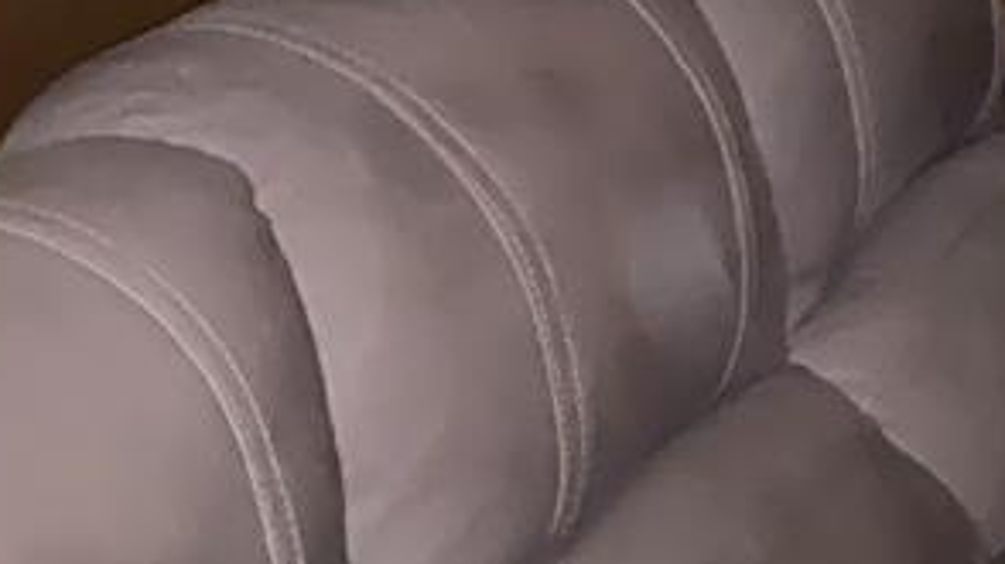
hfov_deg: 16.8
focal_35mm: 110
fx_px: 2930
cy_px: -342
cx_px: 1702
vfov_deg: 10.5
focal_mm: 3
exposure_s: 1/16
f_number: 1.8
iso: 320
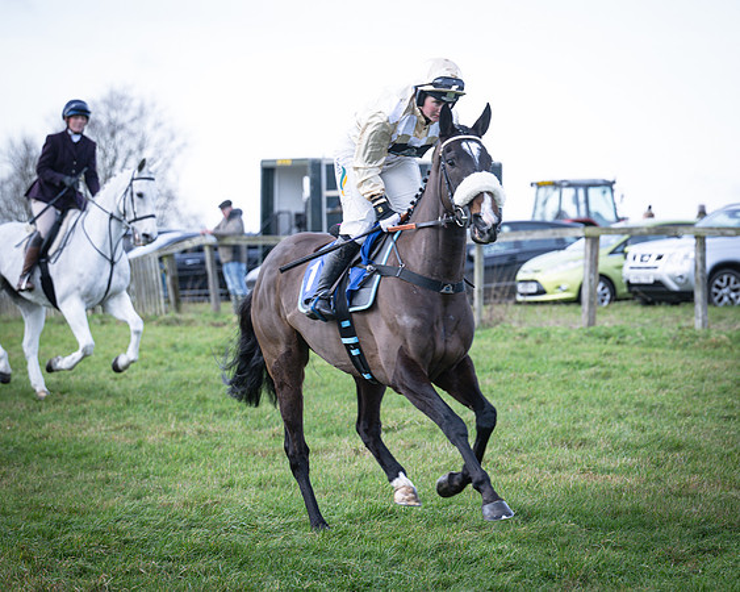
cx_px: 396
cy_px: 300
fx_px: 3344
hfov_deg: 12.6
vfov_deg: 10.1
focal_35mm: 153
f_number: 4
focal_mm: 115
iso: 400
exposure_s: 1/800
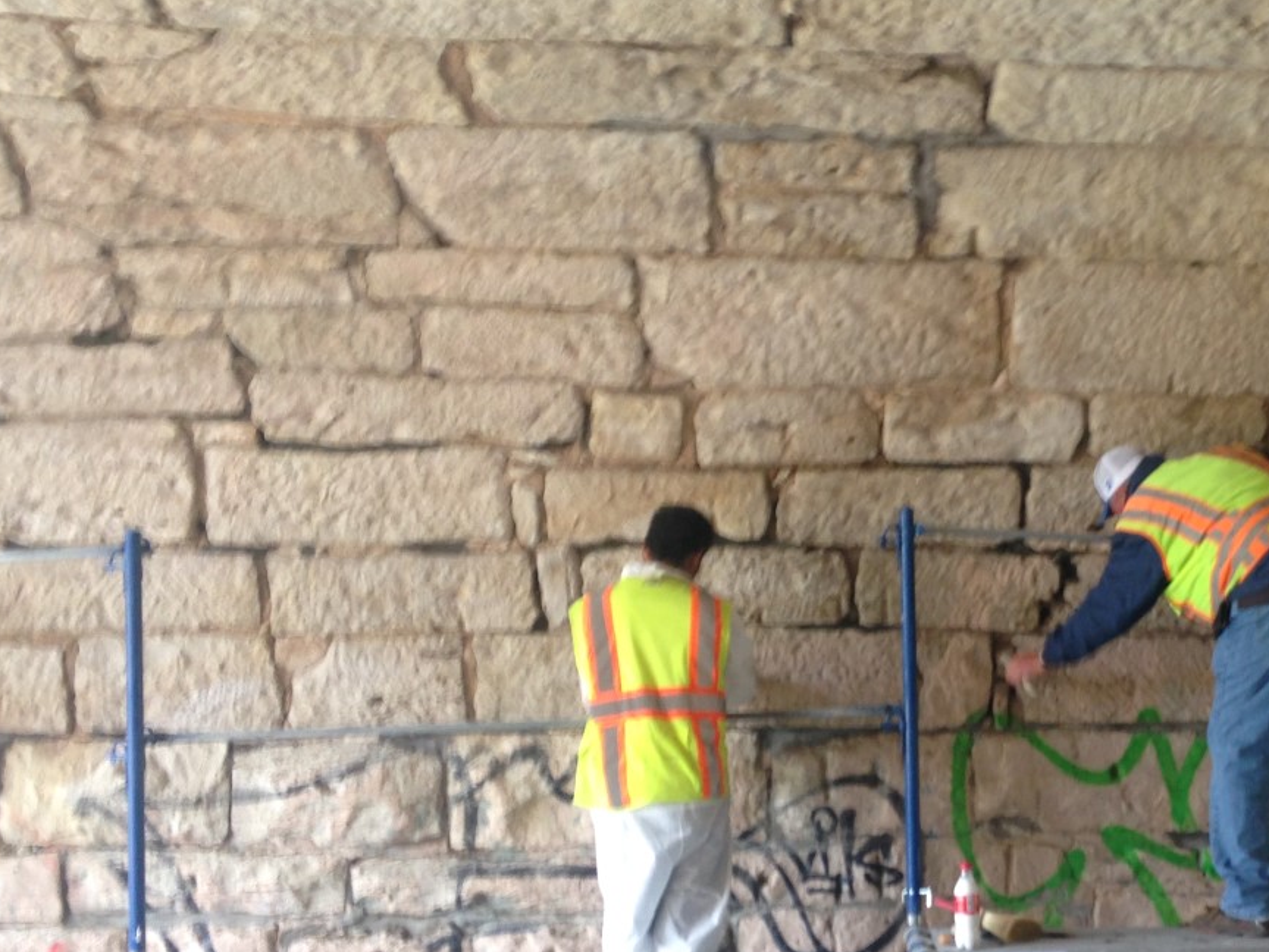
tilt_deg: +0.5
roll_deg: -0.5
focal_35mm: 55
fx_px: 2016
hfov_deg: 34.1
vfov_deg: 26.5
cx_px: 974
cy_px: 599
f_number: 2.4
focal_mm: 4.12
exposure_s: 1/20
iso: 64
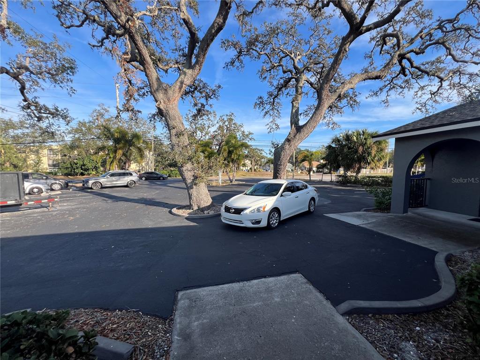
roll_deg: +0.3
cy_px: 180
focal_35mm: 13
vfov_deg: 89.9
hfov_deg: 106.2
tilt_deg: -3.9
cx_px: 240
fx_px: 180
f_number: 1.8
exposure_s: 1/758
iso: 32
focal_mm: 1.57
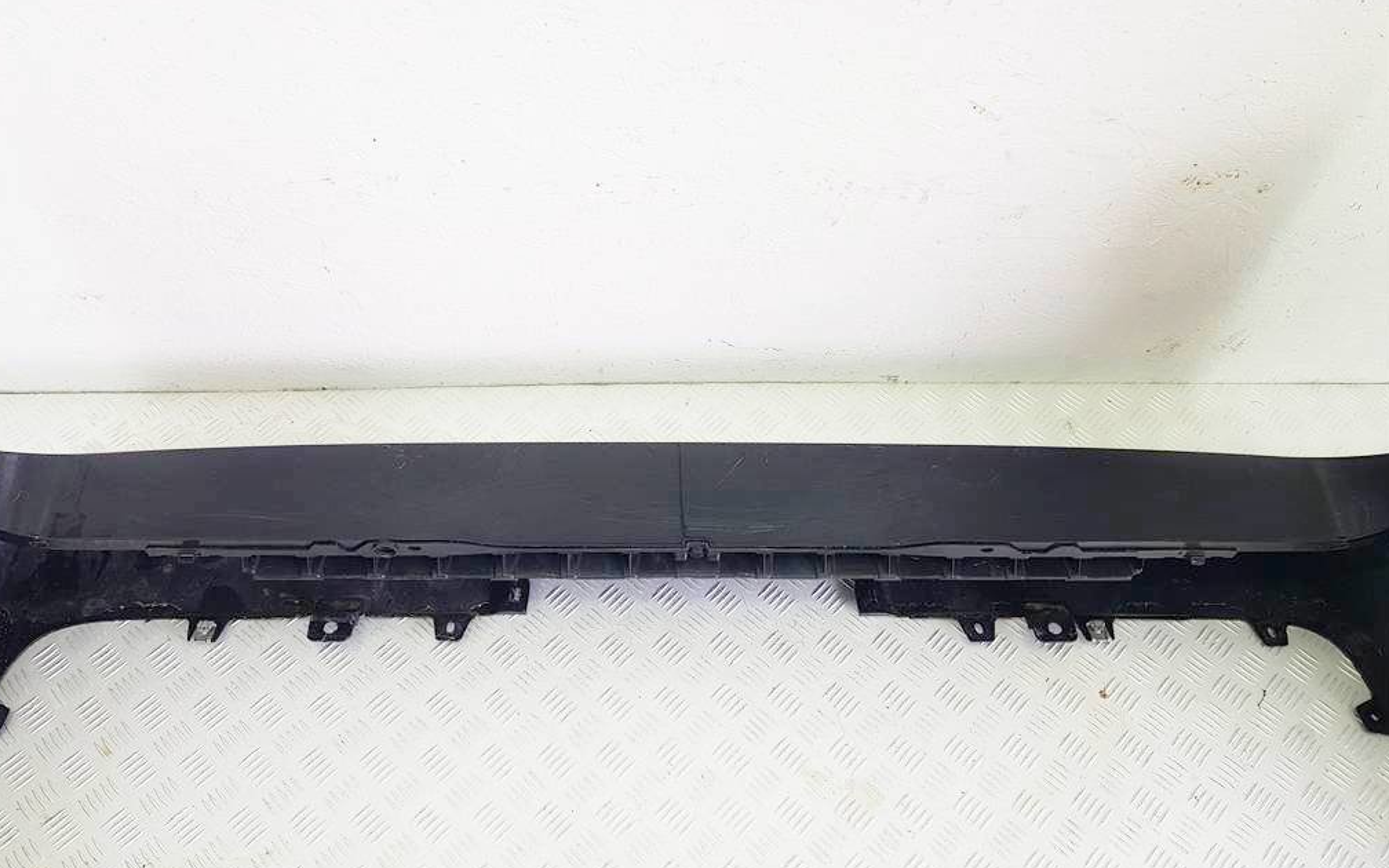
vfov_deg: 44.5
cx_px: 690
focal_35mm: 28
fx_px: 1060
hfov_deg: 66.5
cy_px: 424
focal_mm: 4.2
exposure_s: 1/147
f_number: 1.7
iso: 40
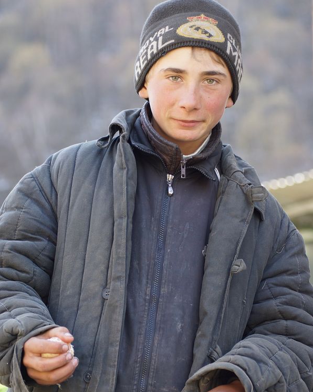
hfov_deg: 10.1
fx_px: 1772
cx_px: 157
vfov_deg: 12.6
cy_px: 203
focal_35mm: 153
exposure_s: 1/160
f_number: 4
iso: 250
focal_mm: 90
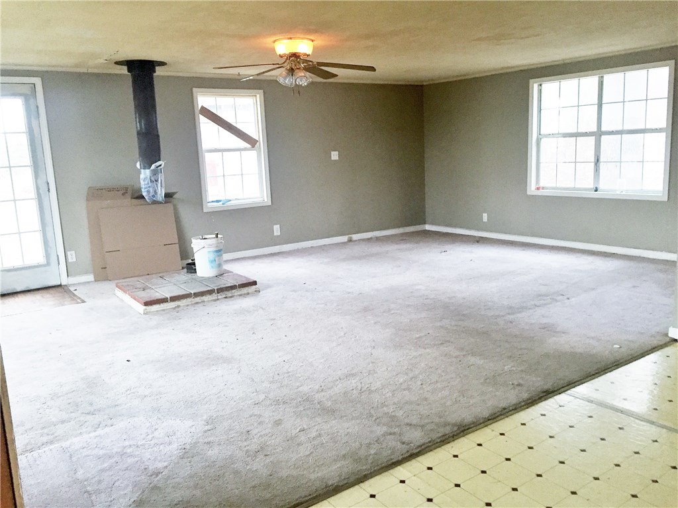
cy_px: 254
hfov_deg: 61.7
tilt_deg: -11.2
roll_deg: +3.3
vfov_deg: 48.2
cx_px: 339
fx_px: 568
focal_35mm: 29
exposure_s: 1/30
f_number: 2.2
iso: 160
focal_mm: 4.15
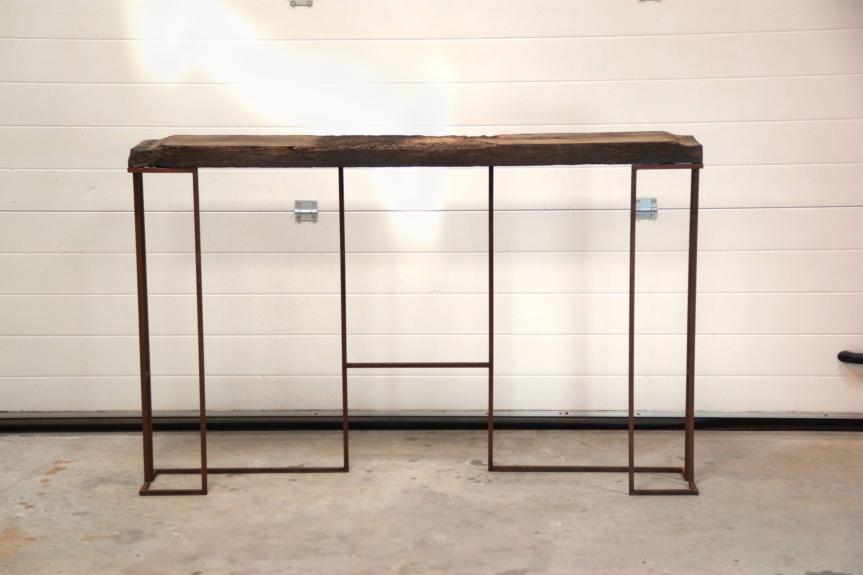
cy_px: 288
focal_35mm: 82
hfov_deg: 24.6
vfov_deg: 16.5
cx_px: 432
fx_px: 1977
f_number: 5
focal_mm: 55
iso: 400
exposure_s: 1/100
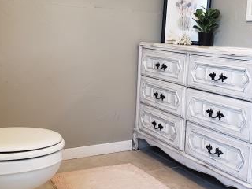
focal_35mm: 52
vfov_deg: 27.9
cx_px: 172
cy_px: 71
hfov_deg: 36.4
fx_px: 379
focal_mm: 4.3
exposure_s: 1/30
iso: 320
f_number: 2.4
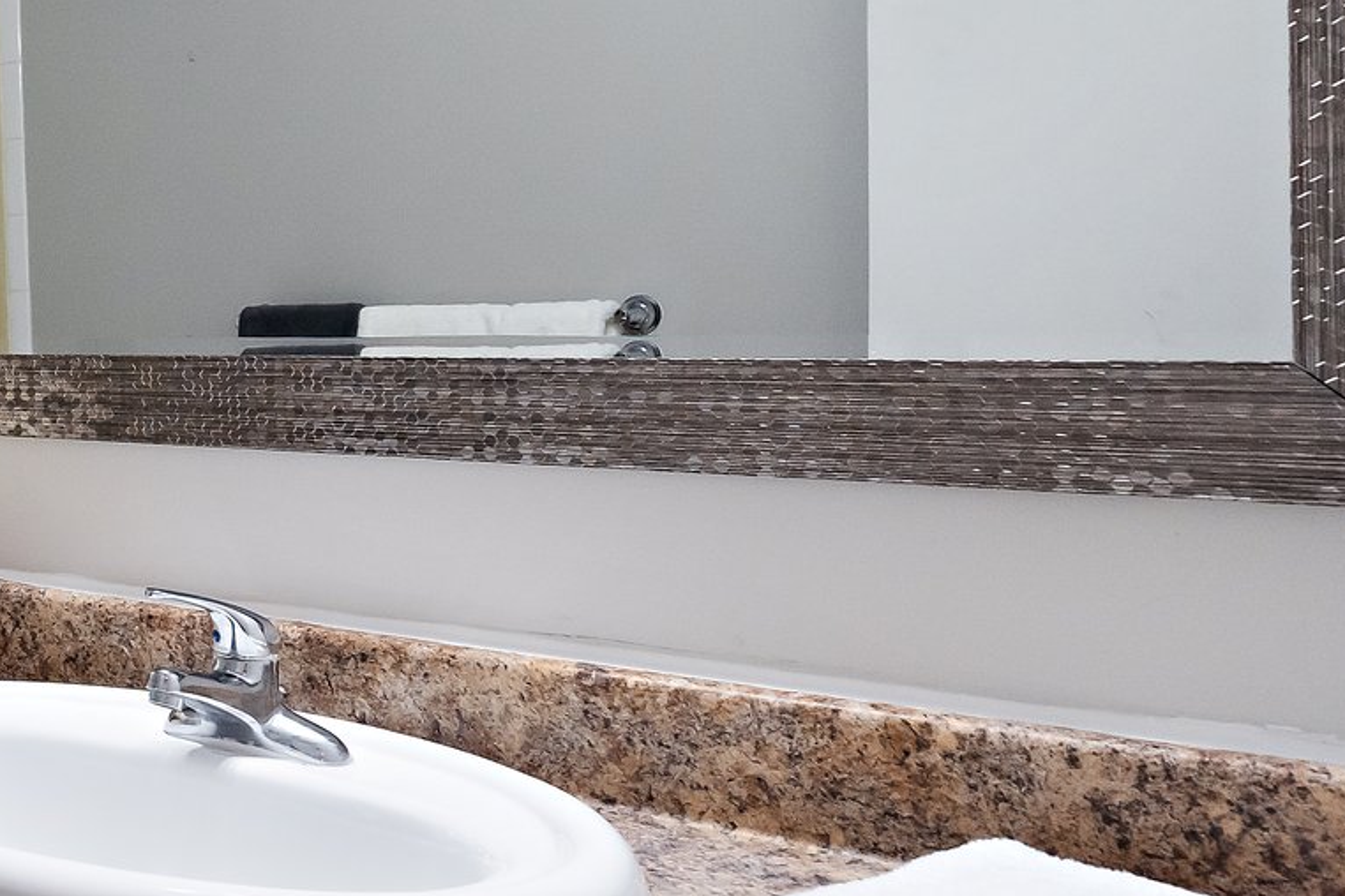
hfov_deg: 34.2
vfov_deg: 31.0
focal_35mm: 43
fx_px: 1606
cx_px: -355
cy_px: 325
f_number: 8
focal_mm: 16
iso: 1600
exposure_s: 1/25
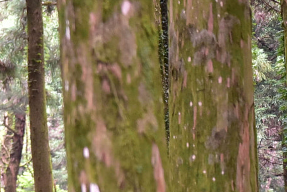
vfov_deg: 9.5
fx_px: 1149
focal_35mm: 144
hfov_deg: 12.7
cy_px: 168
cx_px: -263
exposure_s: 1/640
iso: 2000
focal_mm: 32
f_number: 1.8
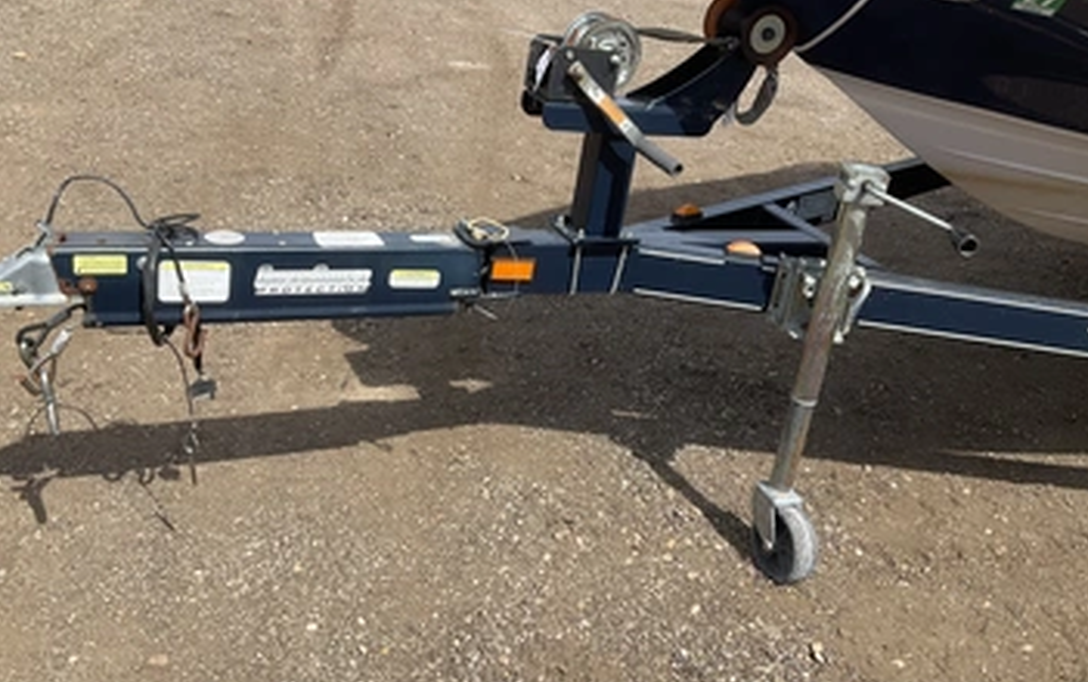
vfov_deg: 36.3
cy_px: 350
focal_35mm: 35
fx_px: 1039
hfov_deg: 55.3
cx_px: 518
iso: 25
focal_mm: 3
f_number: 1.8
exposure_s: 1/1168
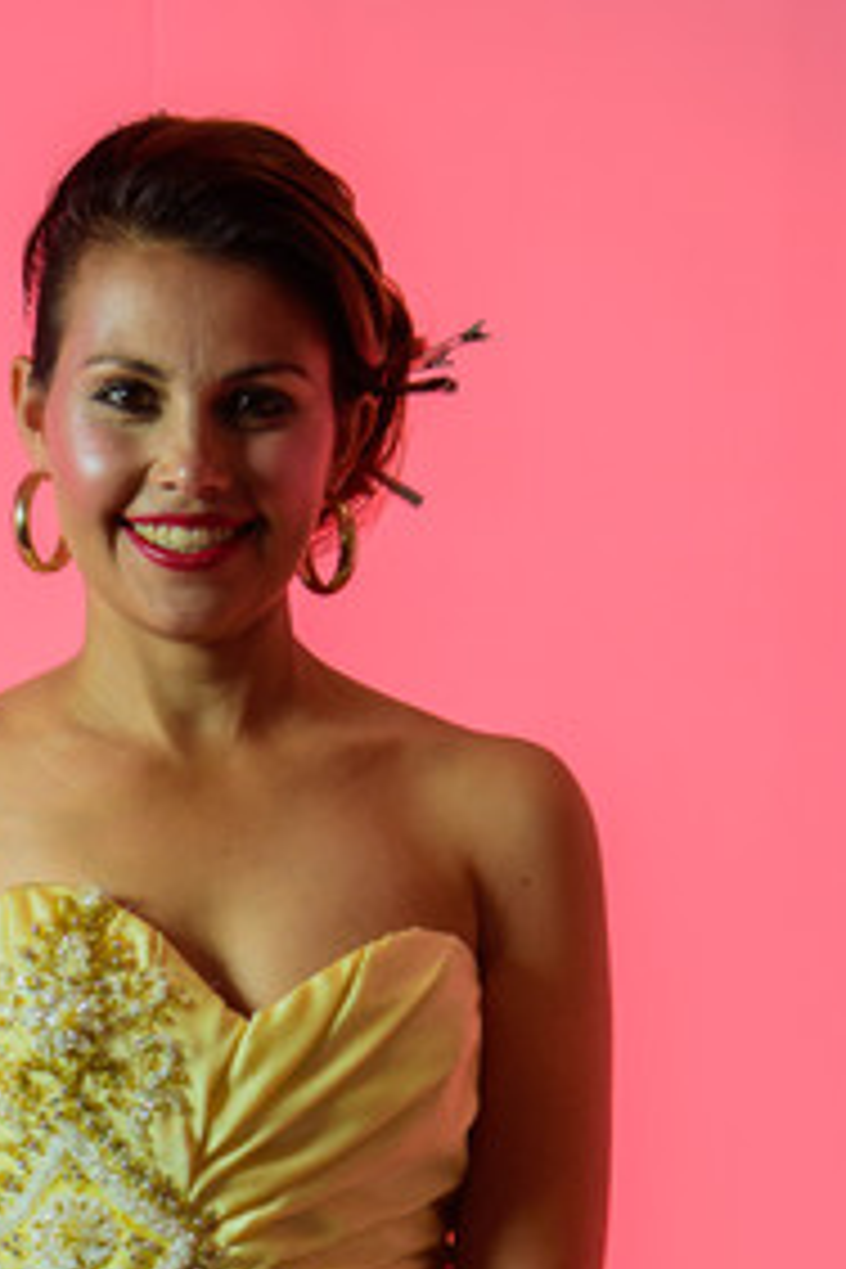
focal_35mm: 153
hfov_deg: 8.9
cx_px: 137
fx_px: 5393
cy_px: 1076
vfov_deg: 13.3
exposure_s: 1/160
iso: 320
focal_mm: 45
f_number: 5
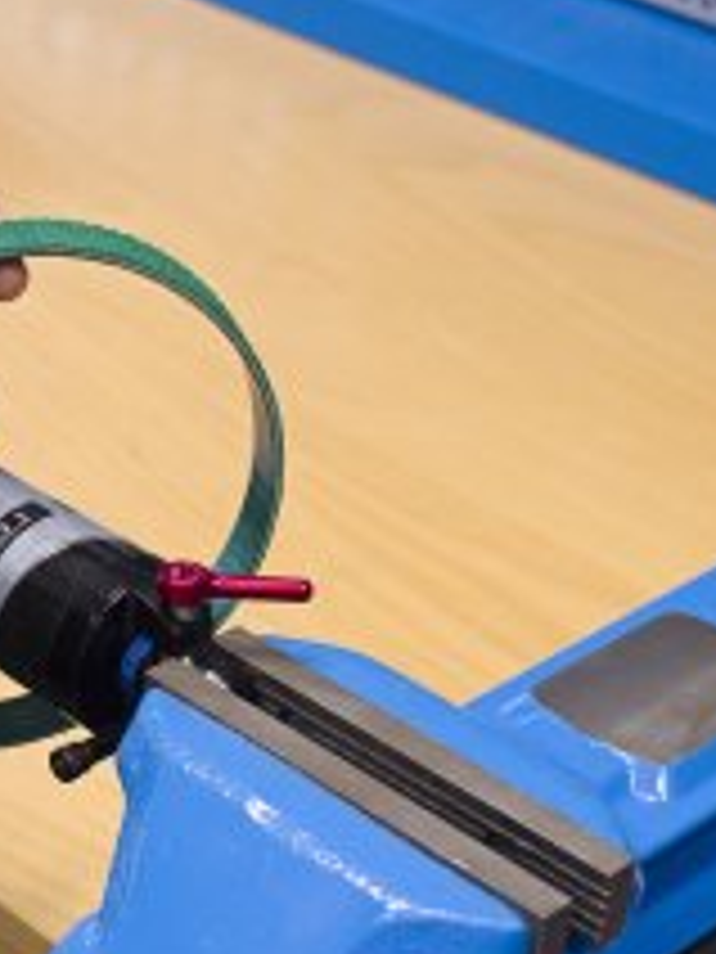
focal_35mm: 95
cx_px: -131
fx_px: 2617
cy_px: 495
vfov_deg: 20.7
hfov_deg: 15.1
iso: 400
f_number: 4.5
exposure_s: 1/80
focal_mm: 35
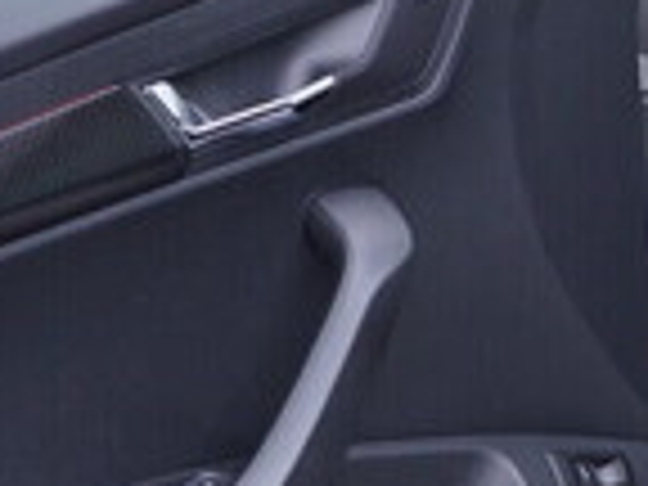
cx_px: 918
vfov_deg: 11.1
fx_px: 2471
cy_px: 11
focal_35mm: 132
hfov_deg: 14.1
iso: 125
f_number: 3.2
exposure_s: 1/40
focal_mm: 24
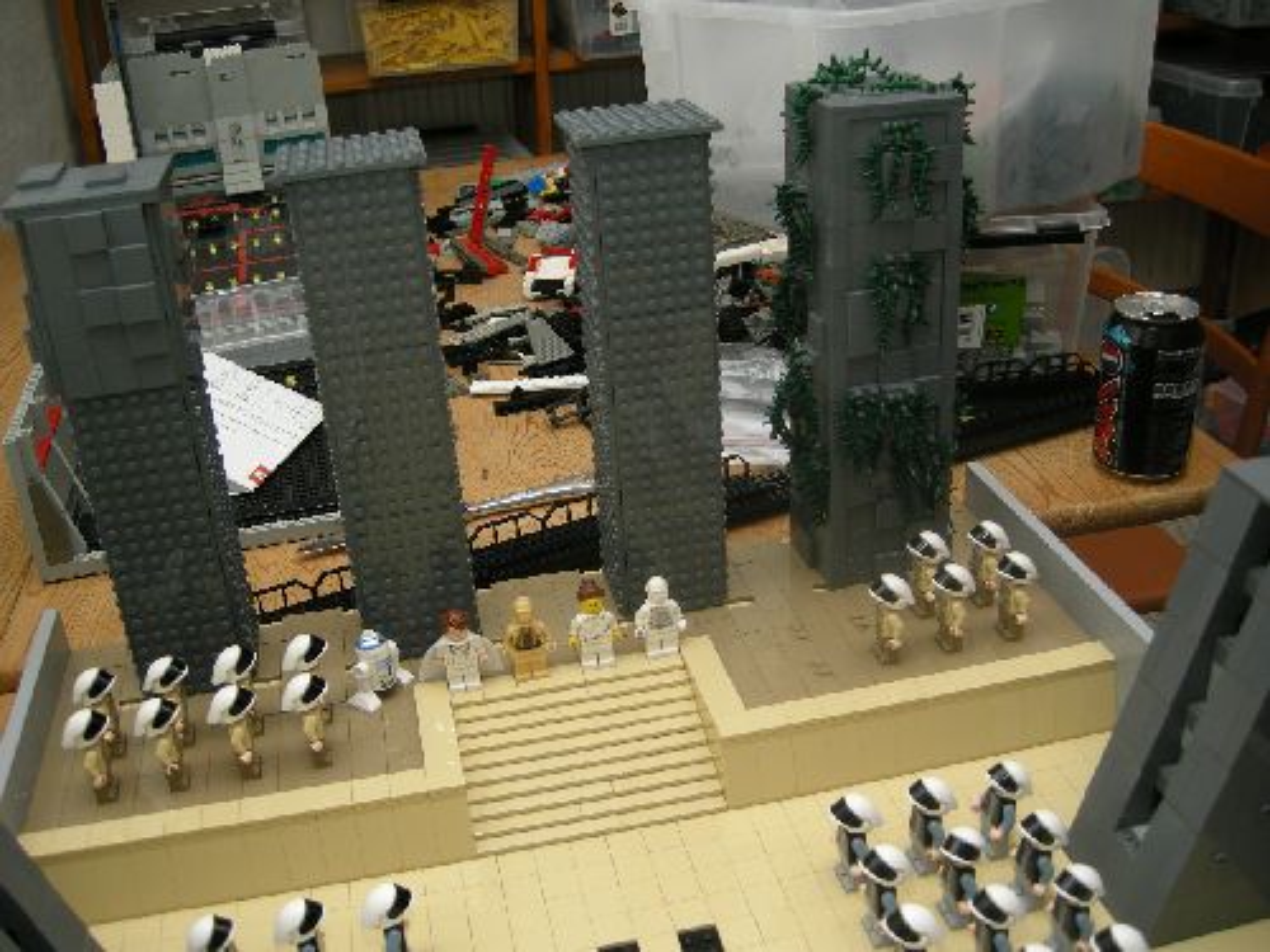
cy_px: 476
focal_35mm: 36
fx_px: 1321
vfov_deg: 39.7
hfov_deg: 51.4
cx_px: 635
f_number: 2.7
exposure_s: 1/60
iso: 64
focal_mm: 7.5
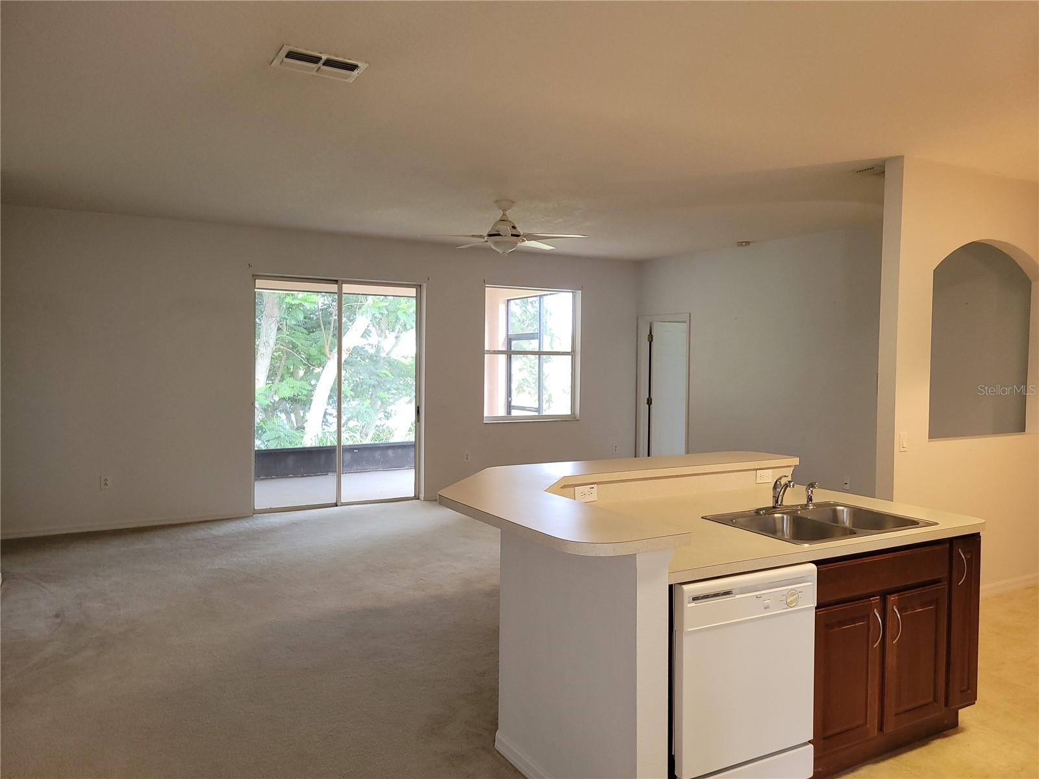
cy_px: 390
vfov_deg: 53.1
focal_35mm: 26
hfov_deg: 67.3
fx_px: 780
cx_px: 520
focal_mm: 5.4
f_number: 1.8
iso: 100
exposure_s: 1/40
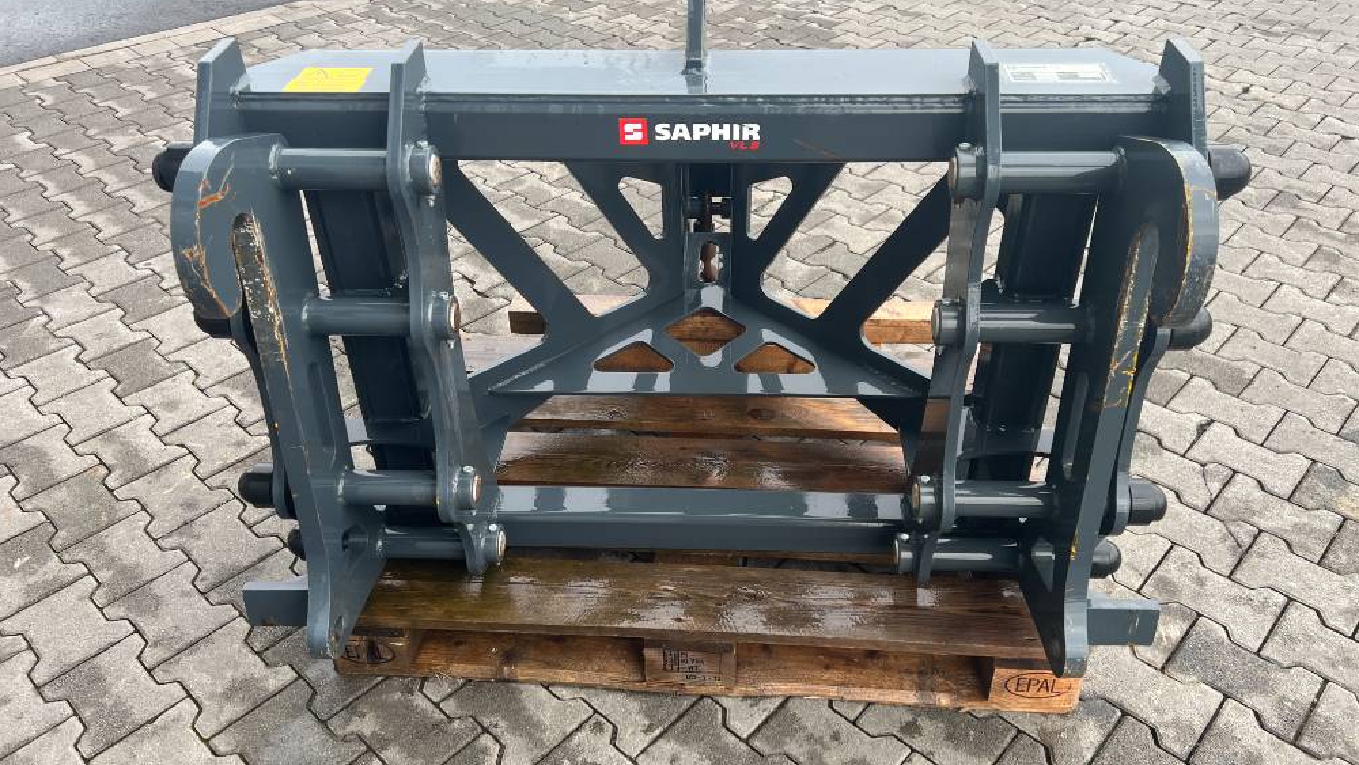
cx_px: 693
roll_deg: -0.8
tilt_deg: -33.7
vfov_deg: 40.2
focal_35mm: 29
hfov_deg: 66.0
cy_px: 353
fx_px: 1045
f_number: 1.5
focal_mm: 5.7
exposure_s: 1/121
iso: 40
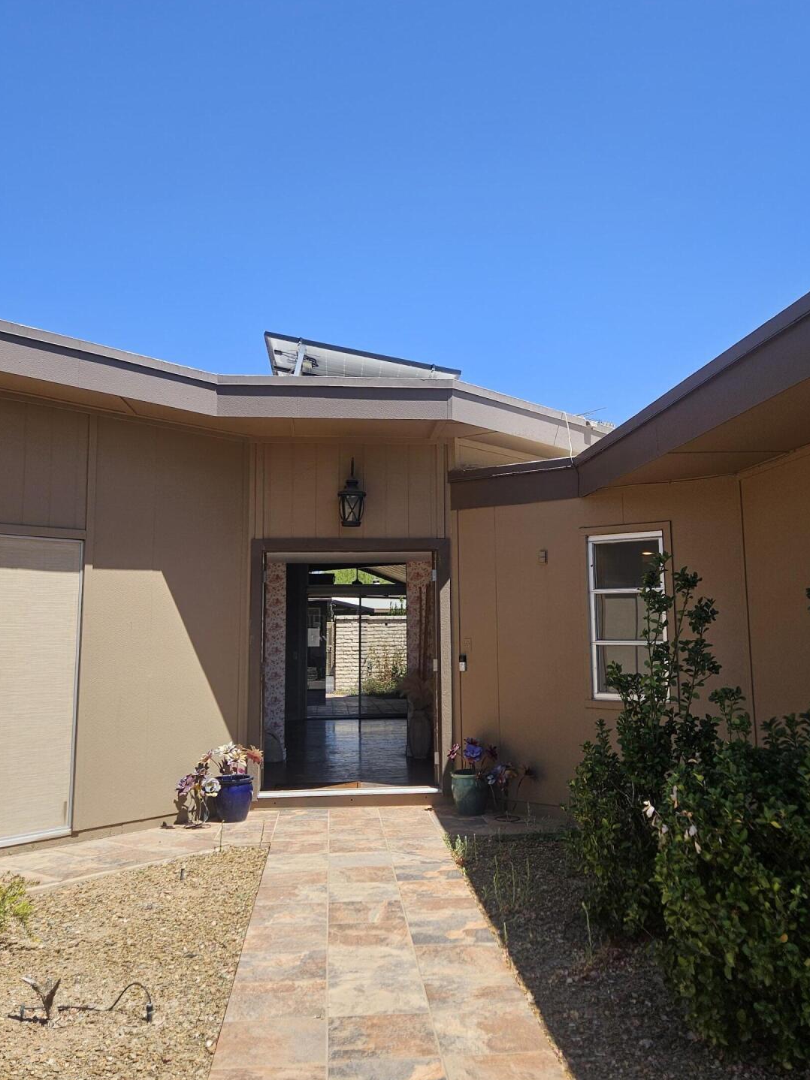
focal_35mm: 32
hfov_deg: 44.1
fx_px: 999
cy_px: 491
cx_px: 426
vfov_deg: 56.7
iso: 25
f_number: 1.8
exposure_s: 1/1709
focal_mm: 5.4
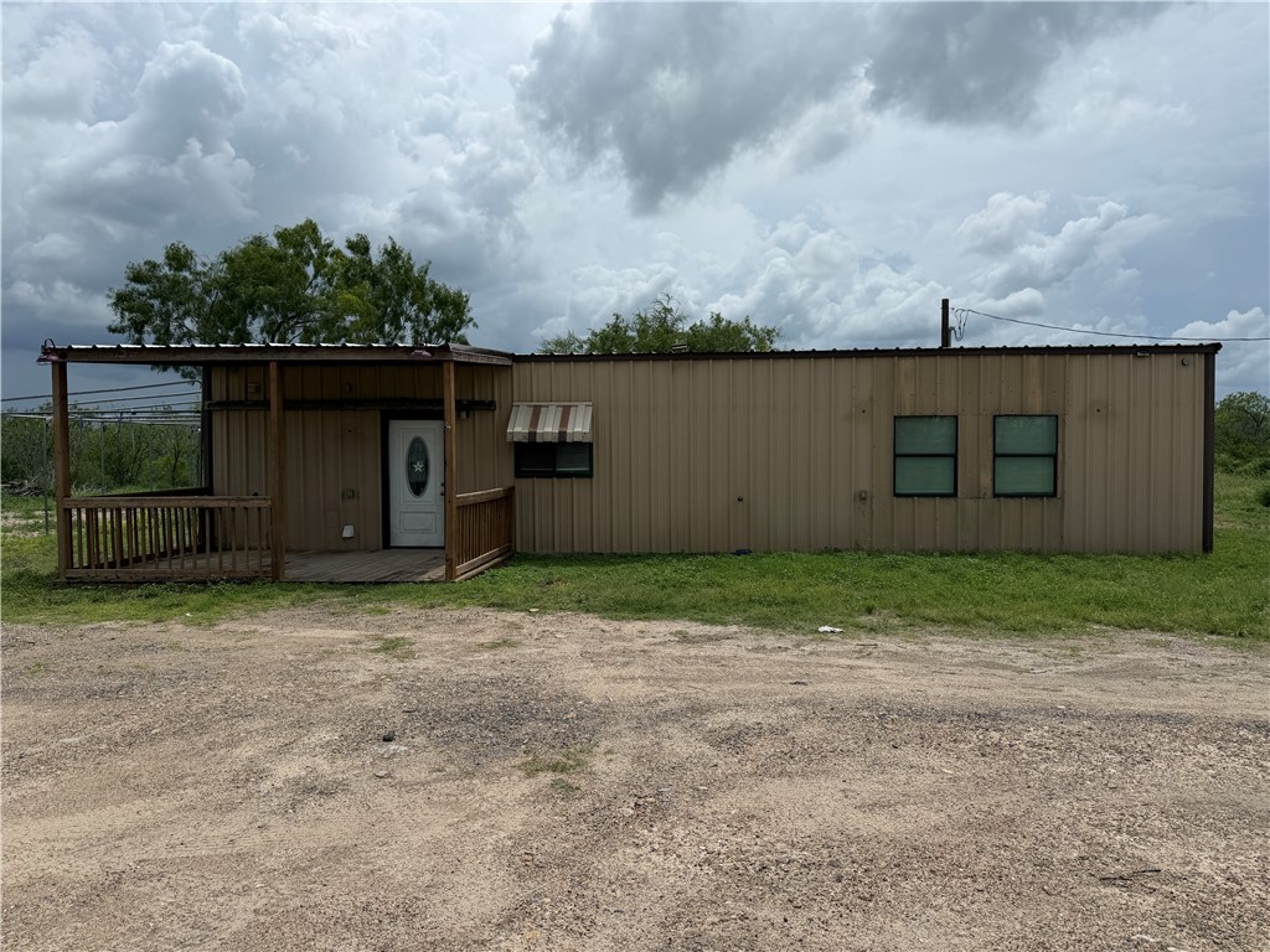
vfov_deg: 56.8
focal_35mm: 24
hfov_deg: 71.6
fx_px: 881
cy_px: 476
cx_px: 635
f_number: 1.78
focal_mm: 6.76
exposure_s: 1/9091
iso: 80
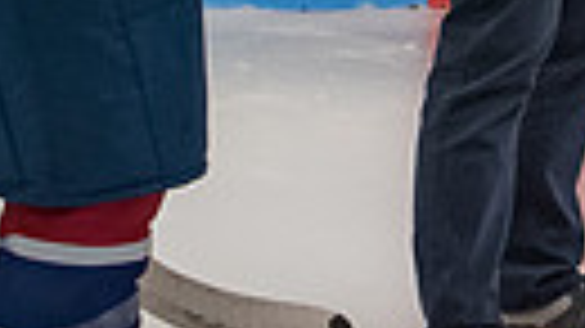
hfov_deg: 8.4
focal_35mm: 257
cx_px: 562
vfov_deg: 4.6
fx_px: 3985
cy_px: -417
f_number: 4.5
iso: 2000
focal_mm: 32
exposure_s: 1/250
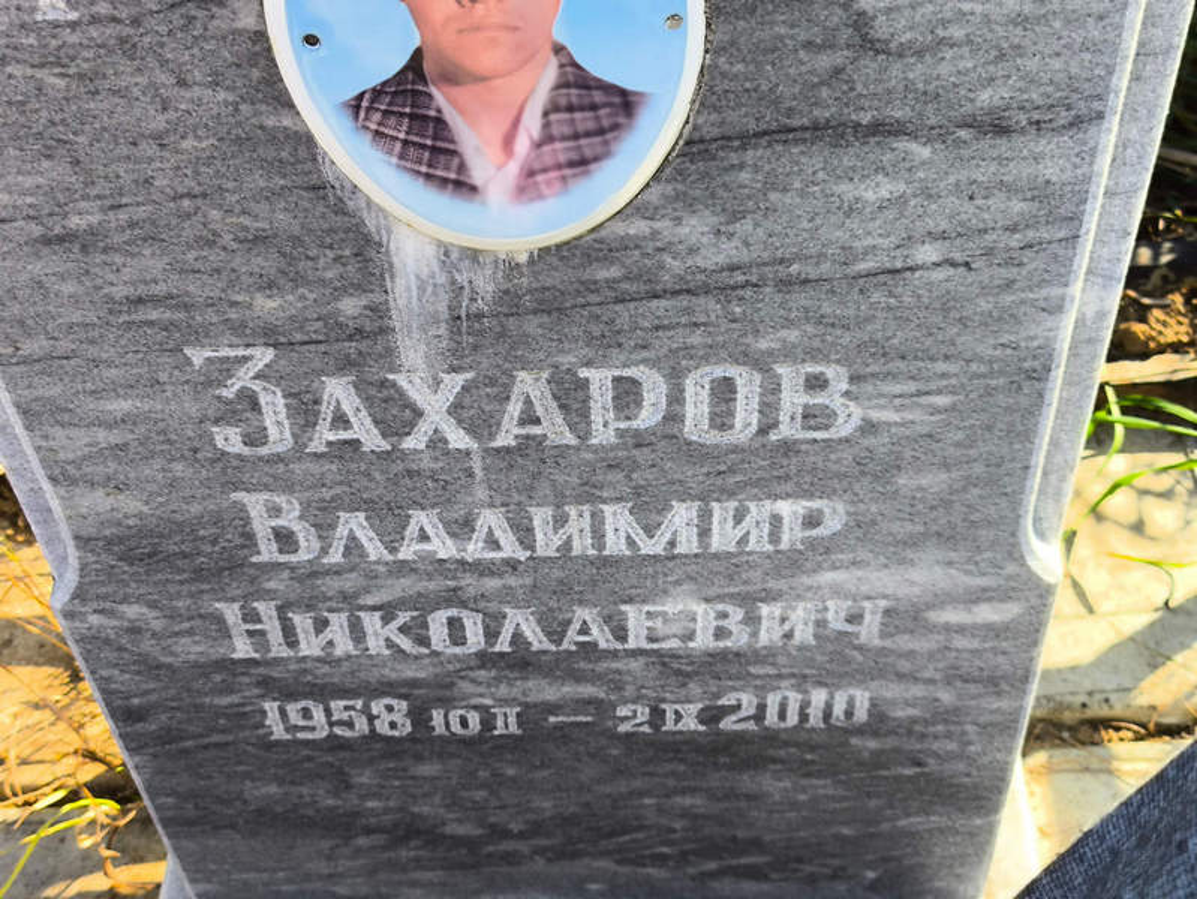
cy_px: 450
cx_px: 598
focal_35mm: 50
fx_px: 1730
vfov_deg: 29.1
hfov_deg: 38.2
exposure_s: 1/382
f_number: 1.7
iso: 50
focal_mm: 4.71
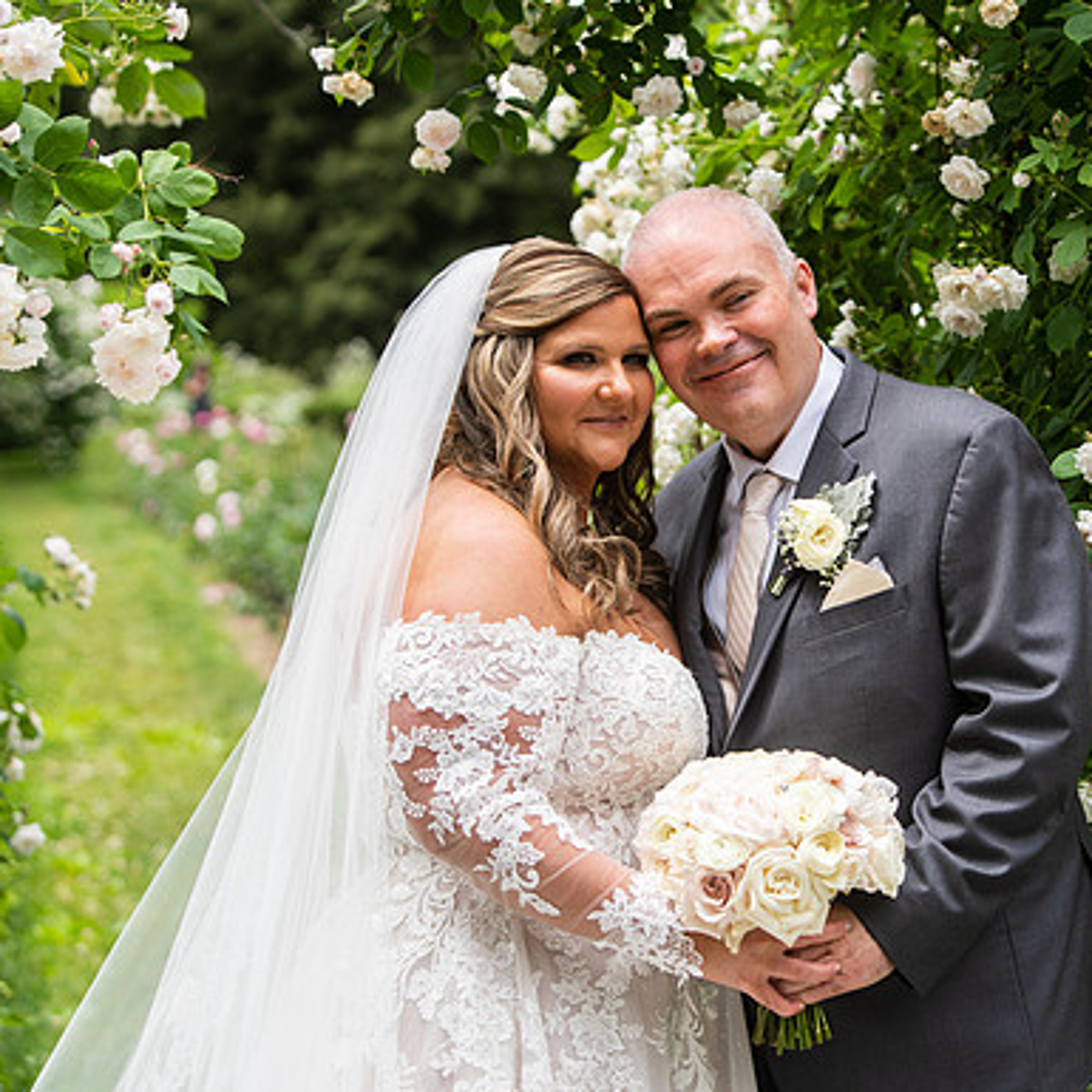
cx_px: 766
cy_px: 546
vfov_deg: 17.4
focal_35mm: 100
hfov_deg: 17.3
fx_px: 3569
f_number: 4
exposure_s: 1/1000
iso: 200
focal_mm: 78
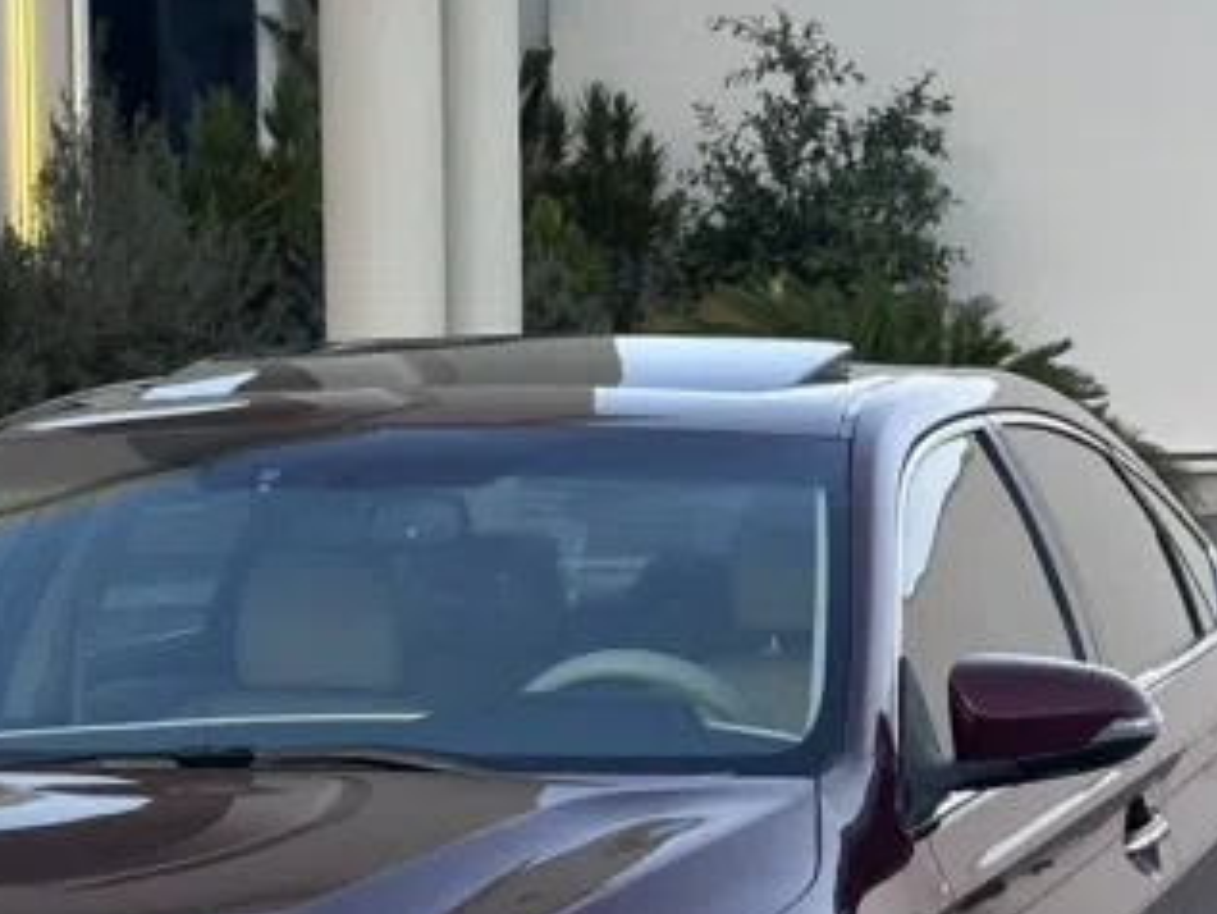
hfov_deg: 20.1
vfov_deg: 15.1
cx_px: 280
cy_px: 783
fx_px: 3412
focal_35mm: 97
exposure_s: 1/100
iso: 80
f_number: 1.78
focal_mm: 6.86
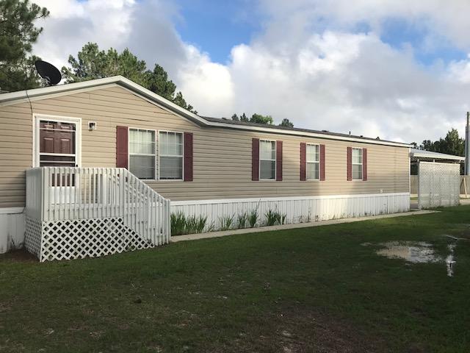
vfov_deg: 49.7
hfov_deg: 63.4
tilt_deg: +0.1
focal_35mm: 28
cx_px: 235
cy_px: 176
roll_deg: +0.0
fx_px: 380
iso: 20
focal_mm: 3.99
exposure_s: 1/1330
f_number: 1.8
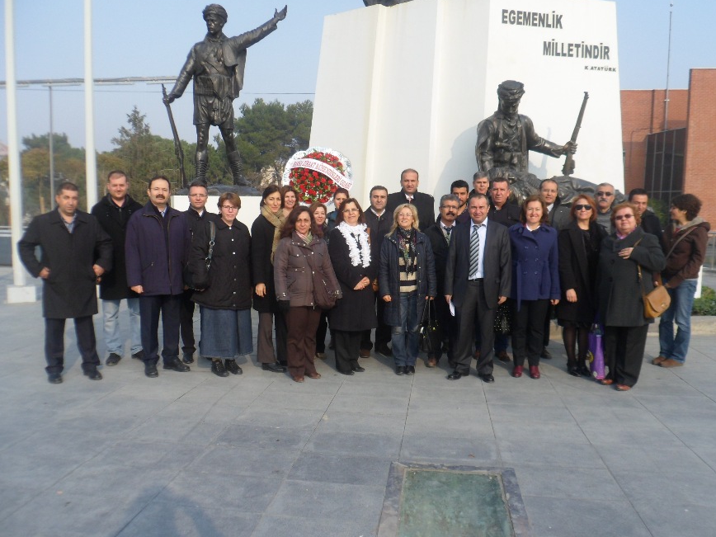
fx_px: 579
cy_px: 274
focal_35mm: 28
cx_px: 358
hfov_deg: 63.4
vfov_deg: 49.7
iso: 80
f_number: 3.3
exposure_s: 1/750
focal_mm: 4.9
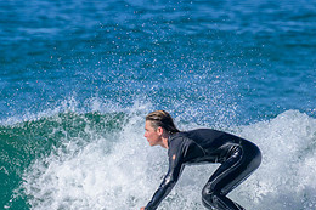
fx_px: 15079
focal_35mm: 1719
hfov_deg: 1.2
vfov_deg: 0.8
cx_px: 90
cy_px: 160
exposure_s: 1/2000
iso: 500
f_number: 8
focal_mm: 560
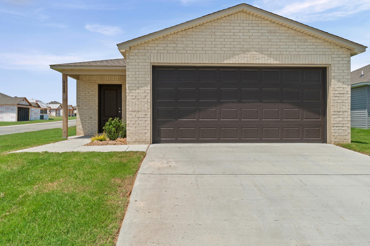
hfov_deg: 67.4
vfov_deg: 47.9
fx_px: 277
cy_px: 123
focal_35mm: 27
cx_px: 185
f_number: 9
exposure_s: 1/250
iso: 250
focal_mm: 18
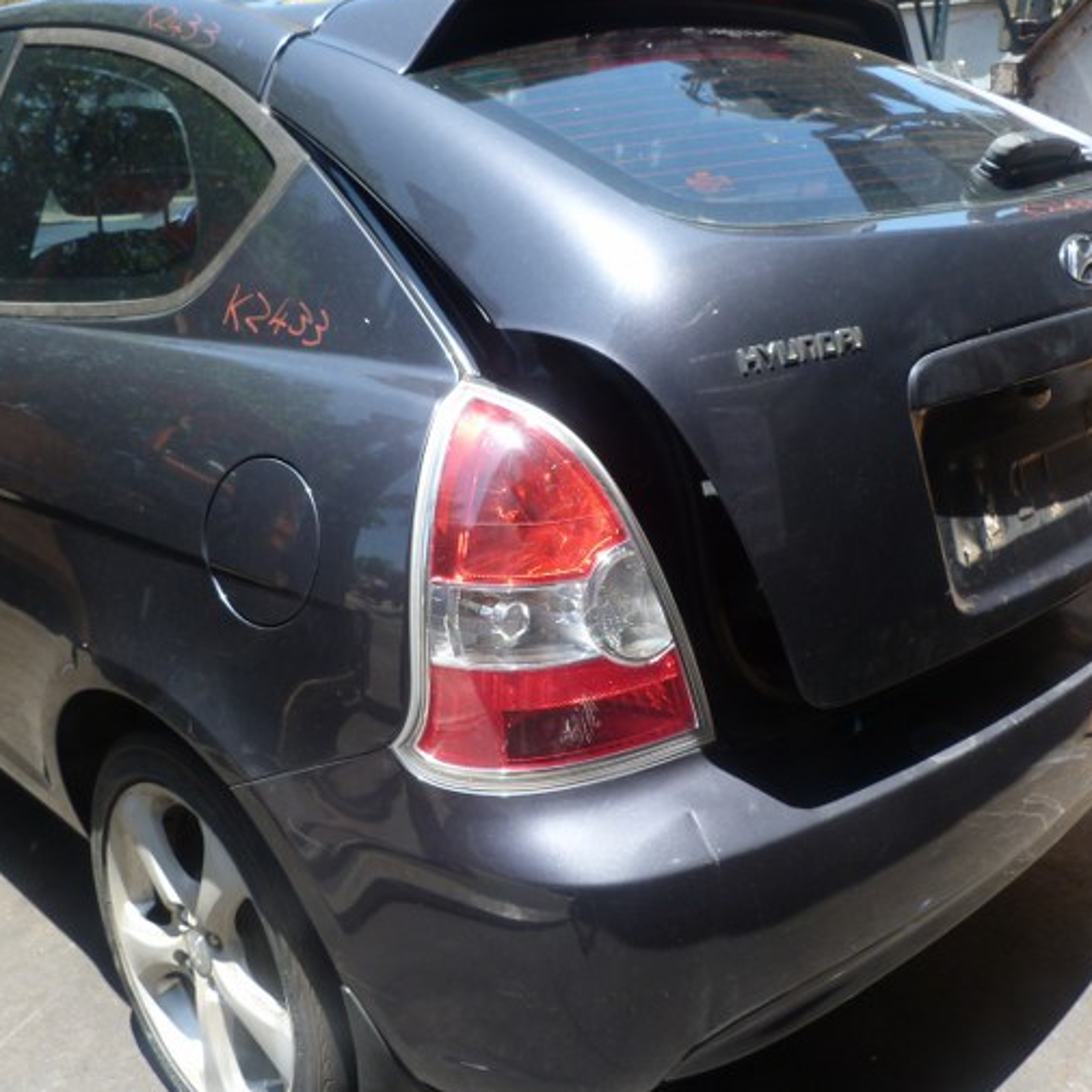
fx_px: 1249
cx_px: 478
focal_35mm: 35
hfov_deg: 47.1
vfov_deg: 47.2
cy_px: 515
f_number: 4
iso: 80
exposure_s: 1/160
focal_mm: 4.5
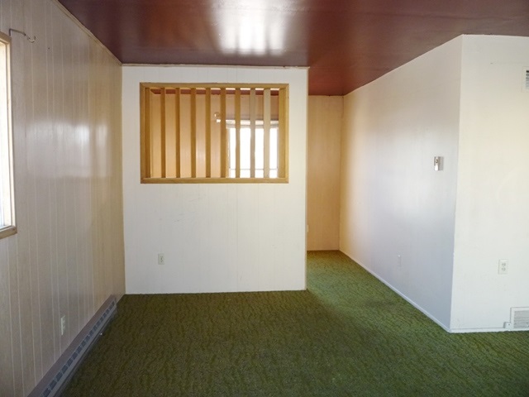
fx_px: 443
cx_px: 264
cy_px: 198
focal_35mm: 29
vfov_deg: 48.2
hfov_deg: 61.7
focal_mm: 5.2
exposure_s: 1/30
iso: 200
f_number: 3.3
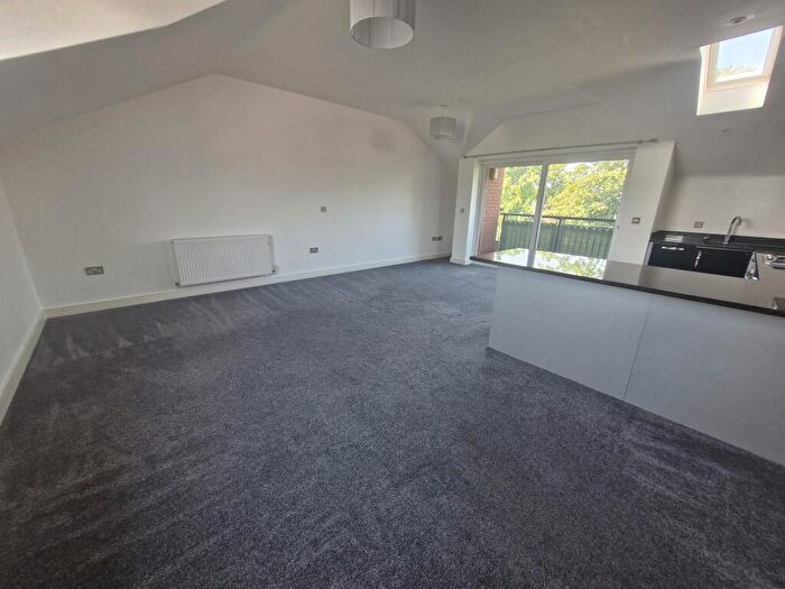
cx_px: 392
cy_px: 294
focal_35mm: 13
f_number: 2.2
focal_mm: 1.74
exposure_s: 1/50
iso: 64
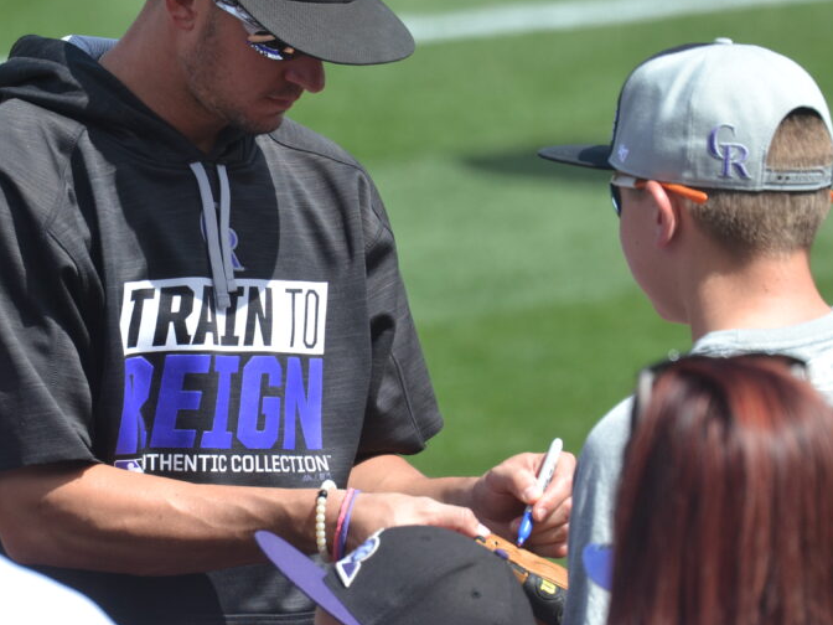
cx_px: 295
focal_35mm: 769
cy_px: 216
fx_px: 18505
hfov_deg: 2.6
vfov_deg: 1.9
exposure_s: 1/1000
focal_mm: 350
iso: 400
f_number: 5.6
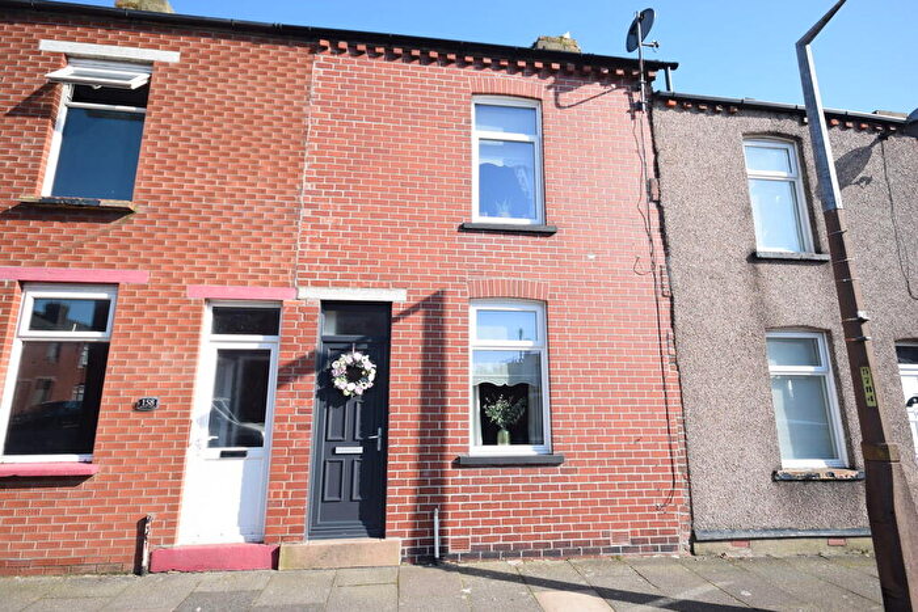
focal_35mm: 18
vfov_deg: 67.4
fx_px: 459
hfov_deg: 90.0
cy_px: 306
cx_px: 459
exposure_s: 1/250
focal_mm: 12
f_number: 8
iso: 200
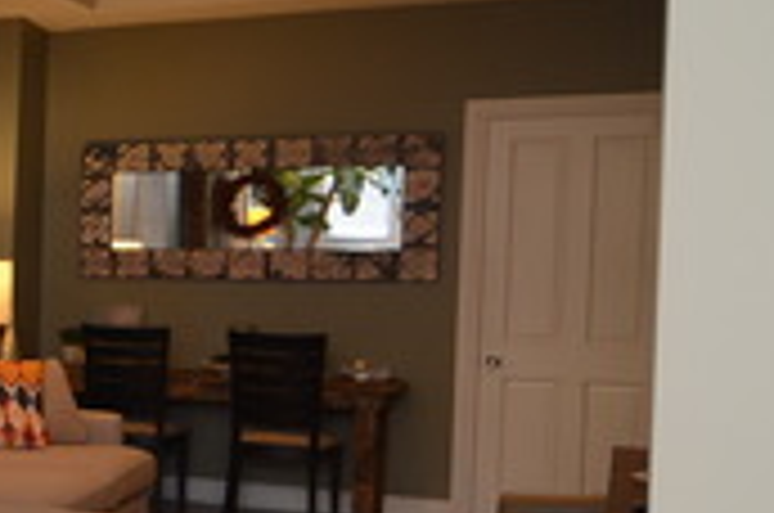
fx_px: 1438
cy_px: 369
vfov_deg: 20.1
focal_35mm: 67
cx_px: -562
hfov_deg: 21.5
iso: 320
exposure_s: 1/10
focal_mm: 12
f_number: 5.6
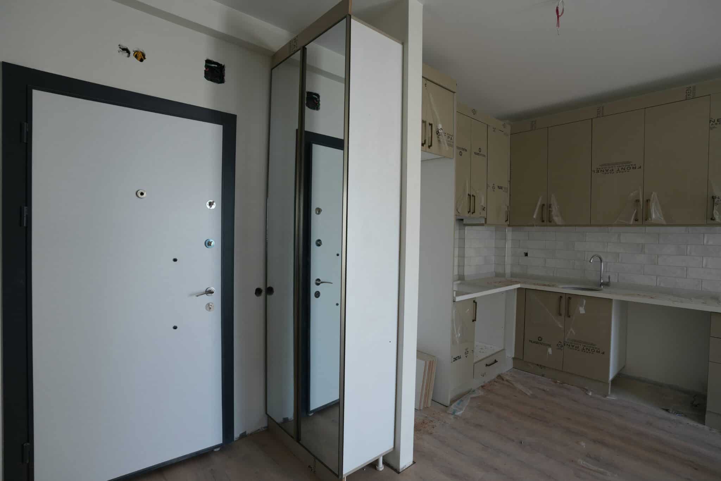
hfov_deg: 93.3
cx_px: 360
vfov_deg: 70.4
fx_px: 340
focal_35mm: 17
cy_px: 240
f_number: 4
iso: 400
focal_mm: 17
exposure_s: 1/160
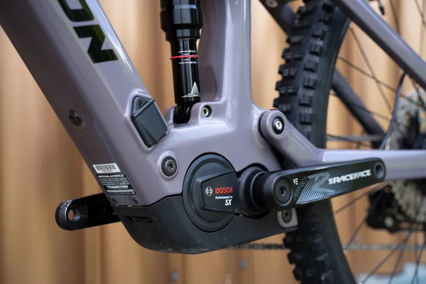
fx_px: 722
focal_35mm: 61
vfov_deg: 22.3
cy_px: 142
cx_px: 213
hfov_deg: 32.9
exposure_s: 1/1250
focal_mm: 61
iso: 1000
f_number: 4
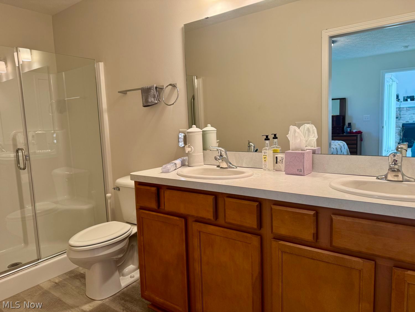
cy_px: 156
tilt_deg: -6.9
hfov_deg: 71.6
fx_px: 288
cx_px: 208
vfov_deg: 56.8
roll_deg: +2.0
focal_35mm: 24
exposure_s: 1/60
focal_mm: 6.76
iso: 125
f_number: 1.78
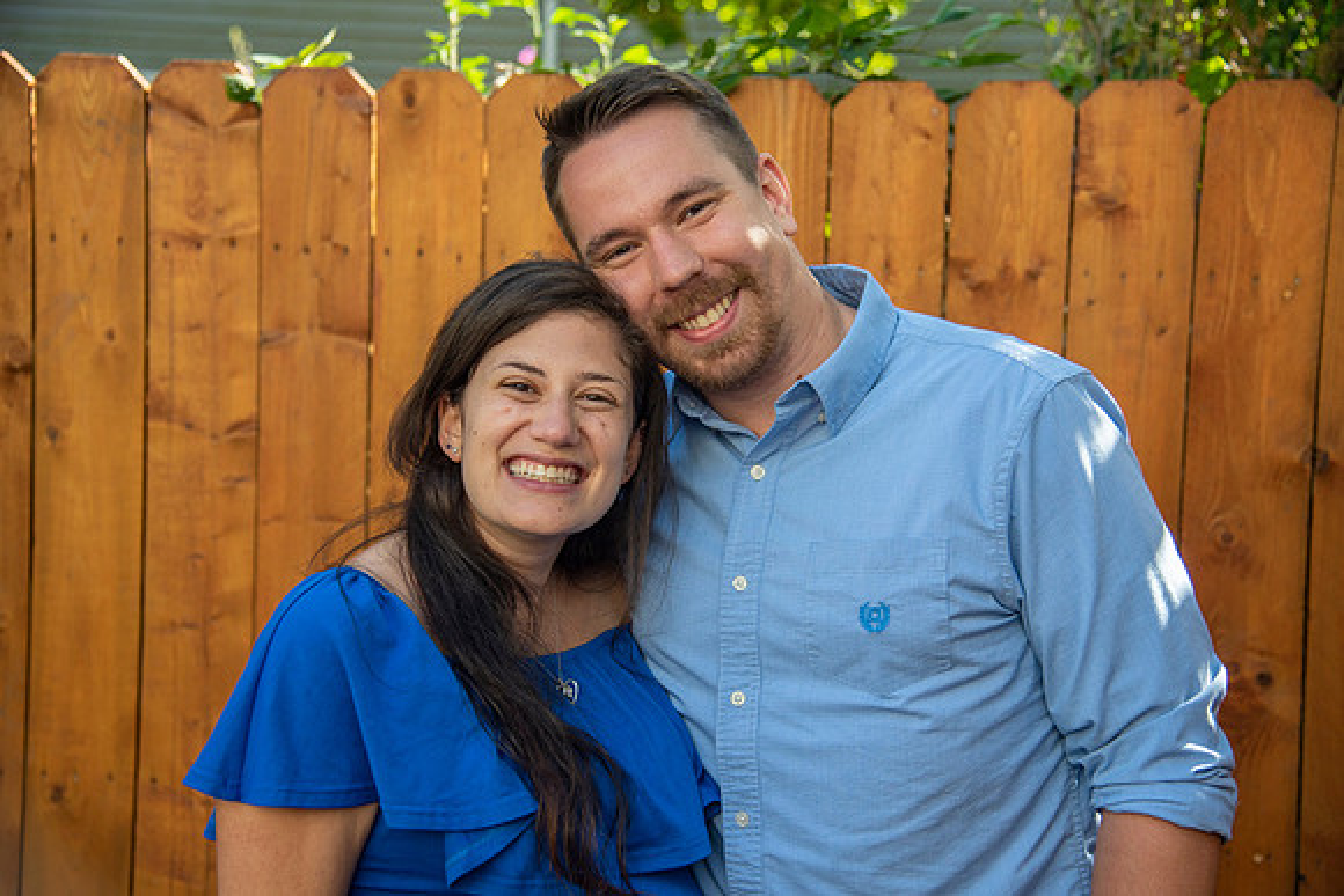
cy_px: 448
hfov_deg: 38.2
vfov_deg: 26.0
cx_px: 672
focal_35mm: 52
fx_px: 1942
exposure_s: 1/320
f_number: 4
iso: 125
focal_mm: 52
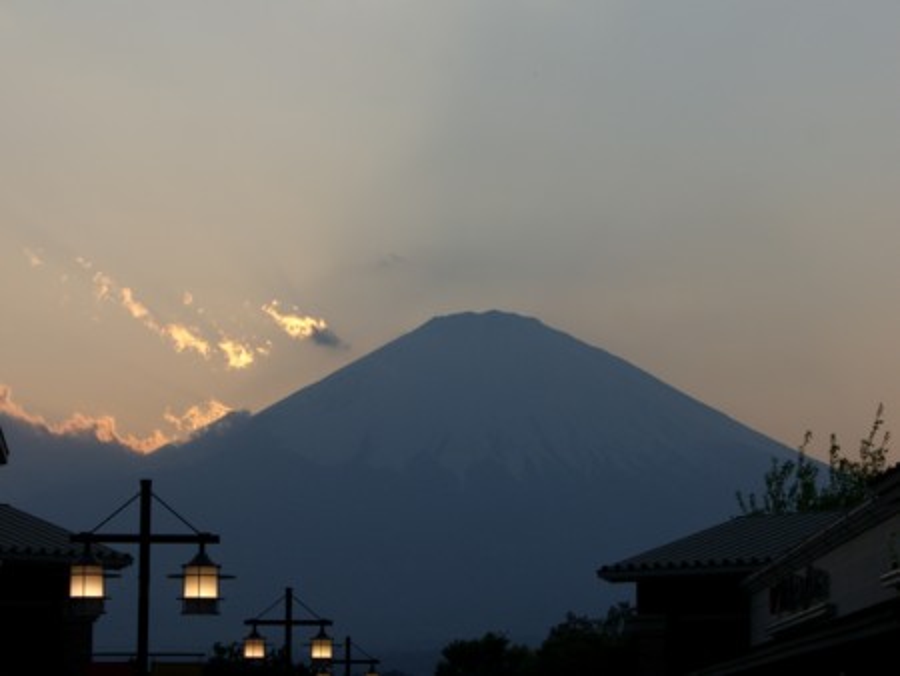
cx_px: 450
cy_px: 338
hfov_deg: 17.3
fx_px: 2966
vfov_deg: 13.0
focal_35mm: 114
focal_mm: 23.7
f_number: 7.4
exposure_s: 1/200
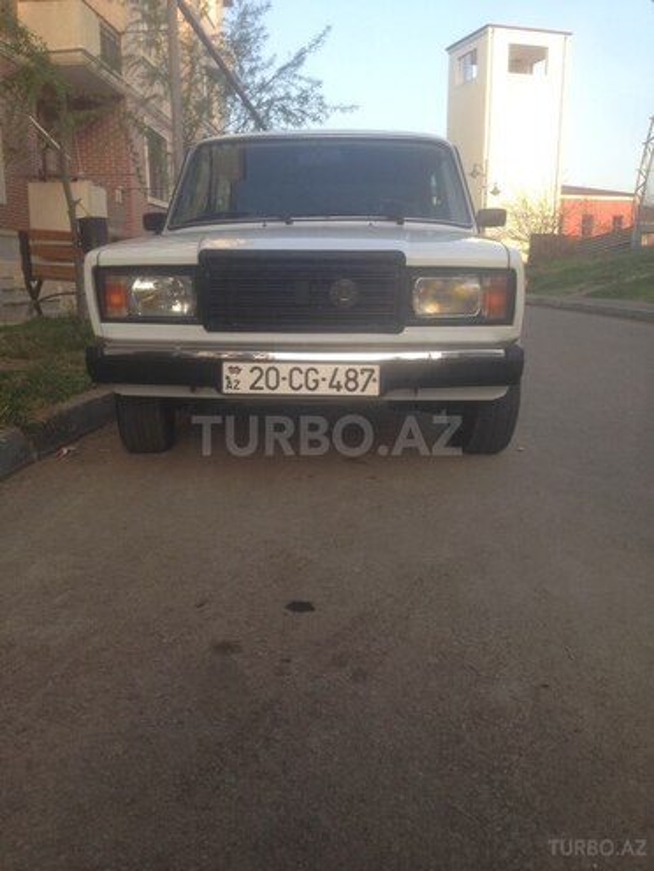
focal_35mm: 33
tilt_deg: -7.2
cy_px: 436
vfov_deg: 55.4
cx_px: 327
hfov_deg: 42.9
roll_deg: +2.5
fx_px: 831
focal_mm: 4.12
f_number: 2.4
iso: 50
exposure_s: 1/284
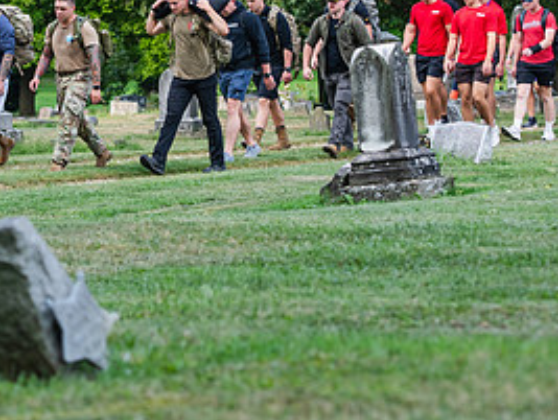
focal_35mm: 171
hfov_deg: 11.5
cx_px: 121
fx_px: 2760
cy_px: 22
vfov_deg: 8.7
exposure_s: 1/400
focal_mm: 82
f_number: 4
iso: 320
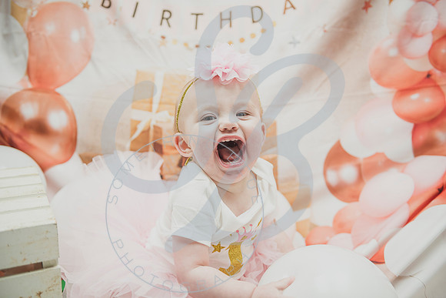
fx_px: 434
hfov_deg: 54.4
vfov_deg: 37.9
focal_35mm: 35
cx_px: 223
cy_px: 149
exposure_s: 1/125
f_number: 2.8
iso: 200
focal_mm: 35
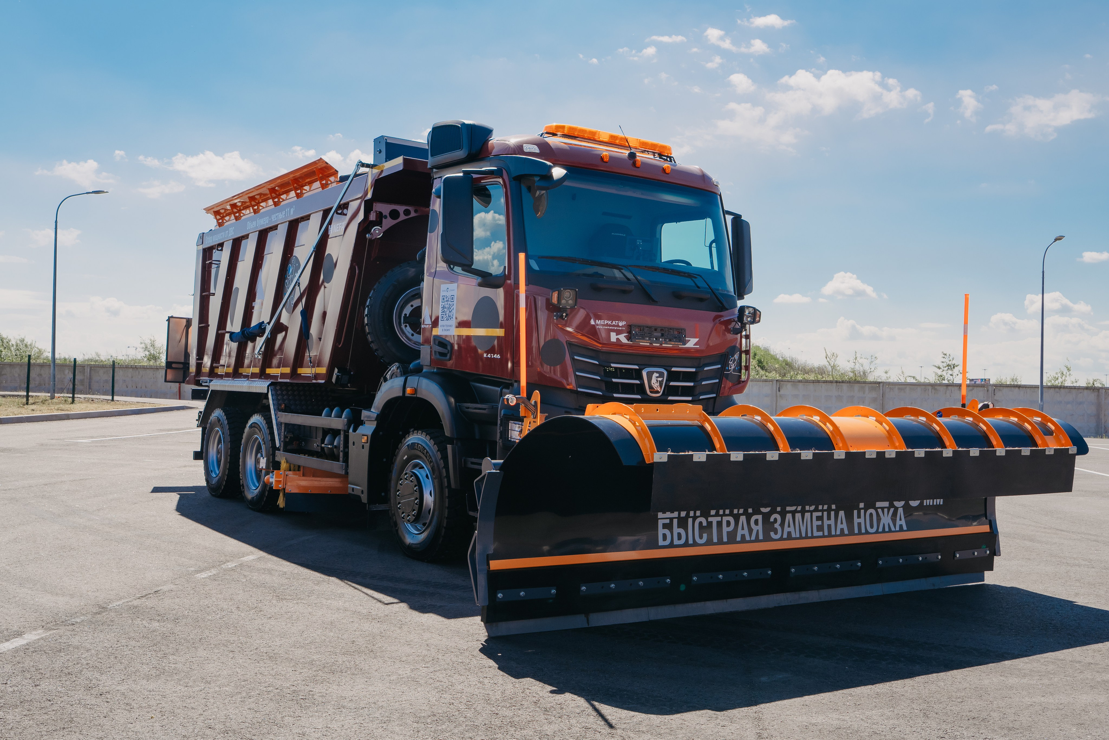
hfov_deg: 54.4
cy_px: 370
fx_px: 1078
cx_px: 554
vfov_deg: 37.9
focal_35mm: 35
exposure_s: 1/250
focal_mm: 35
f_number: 10
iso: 160
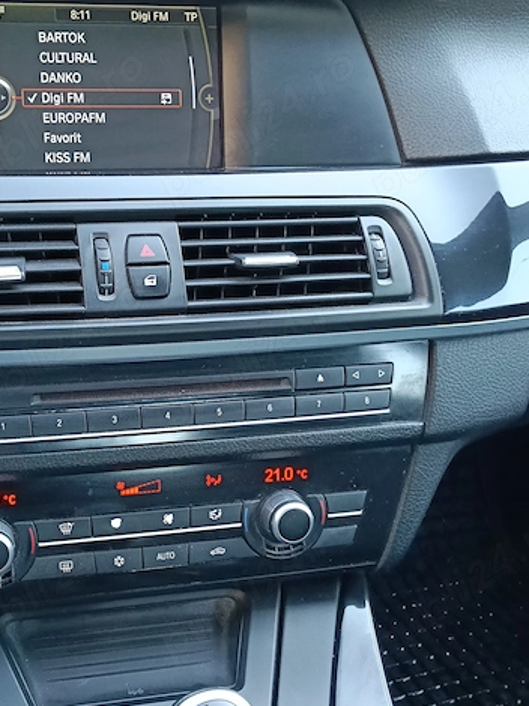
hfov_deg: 31.1
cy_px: 406
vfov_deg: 41.2
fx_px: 938
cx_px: 152
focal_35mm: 46
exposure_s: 1/33.3
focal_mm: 3.98
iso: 500
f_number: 1.8
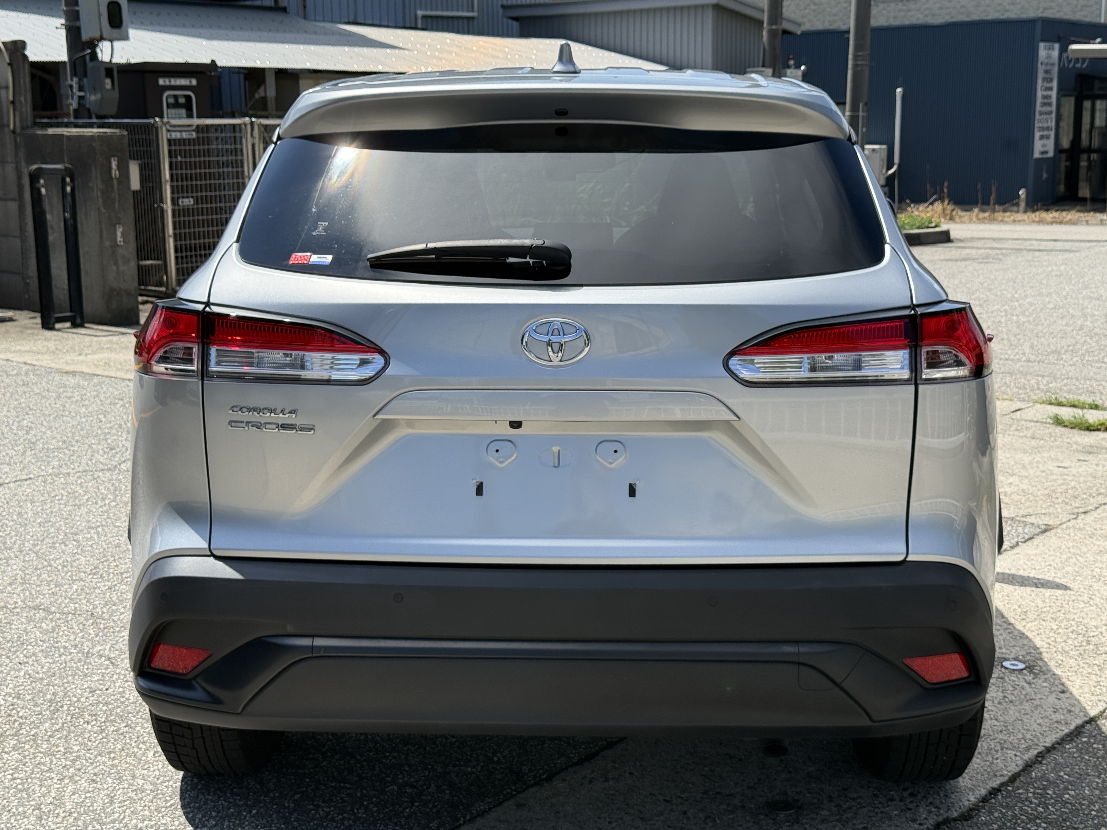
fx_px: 1535
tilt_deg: -10.5
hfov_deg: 39.7
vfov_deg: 30.3
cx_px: 554
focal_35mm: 48
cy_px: 415
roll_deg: +0.7
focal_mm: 6.76
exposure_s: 1/4878
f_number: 1.78
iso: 100
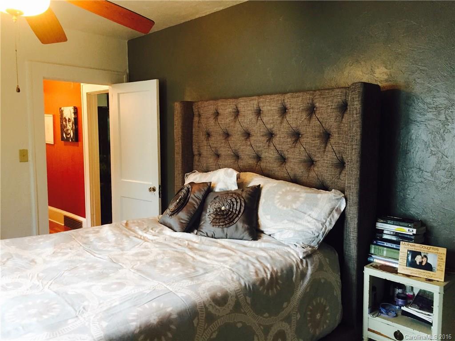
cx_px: 228
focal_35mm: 29
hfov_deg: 61.7
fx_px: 381
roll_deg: -0.4
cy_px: 170
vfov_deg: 48.2
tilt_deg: -6.4
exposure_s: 1/30
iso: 125
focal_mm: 4.15
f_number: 2.2
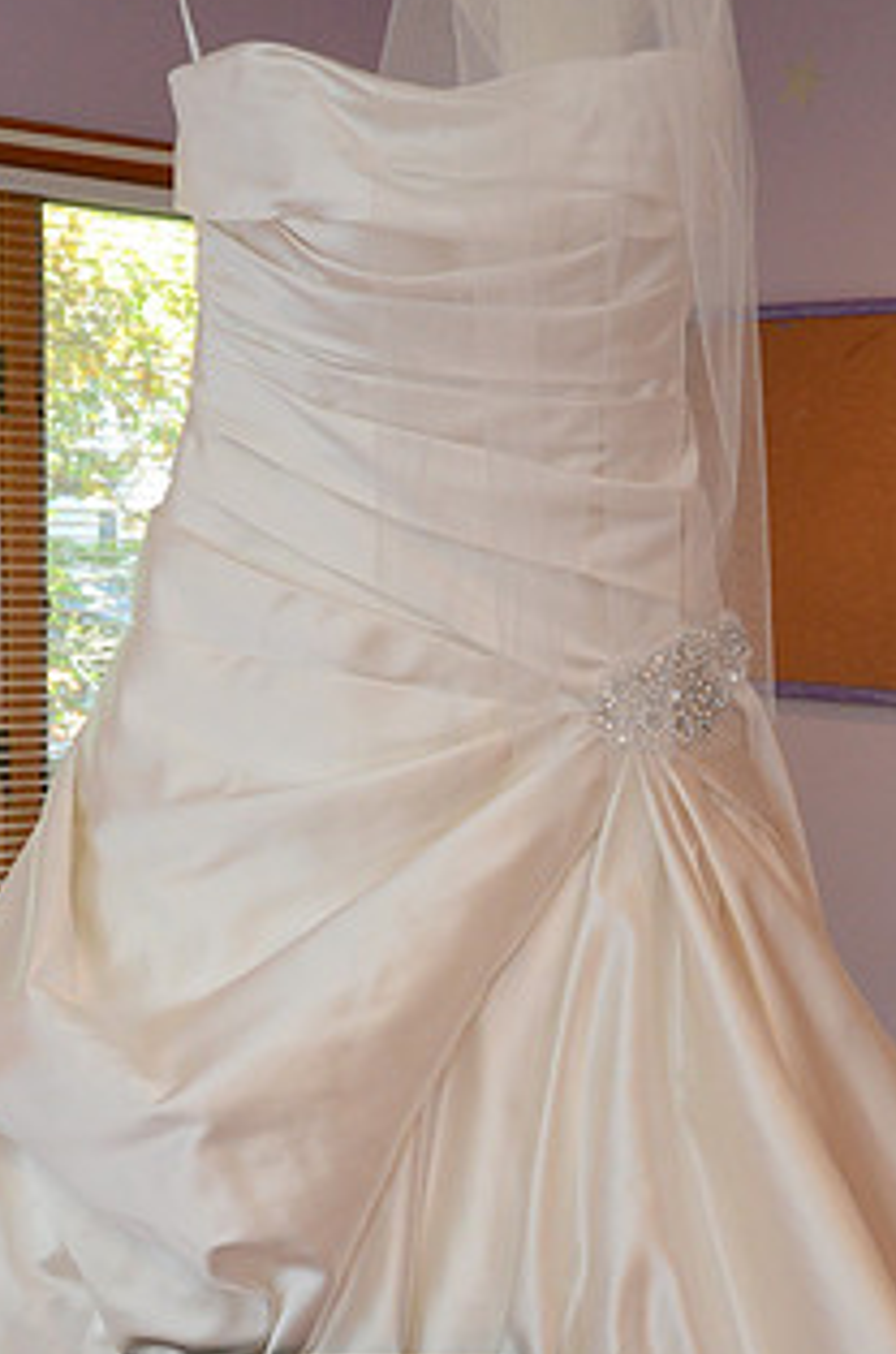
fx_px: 2700
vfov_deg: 27.9
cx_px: 392
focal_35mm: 72
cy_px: 940
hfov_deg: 18.8
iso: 1600
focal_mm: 26
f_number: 8
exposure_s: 1/60
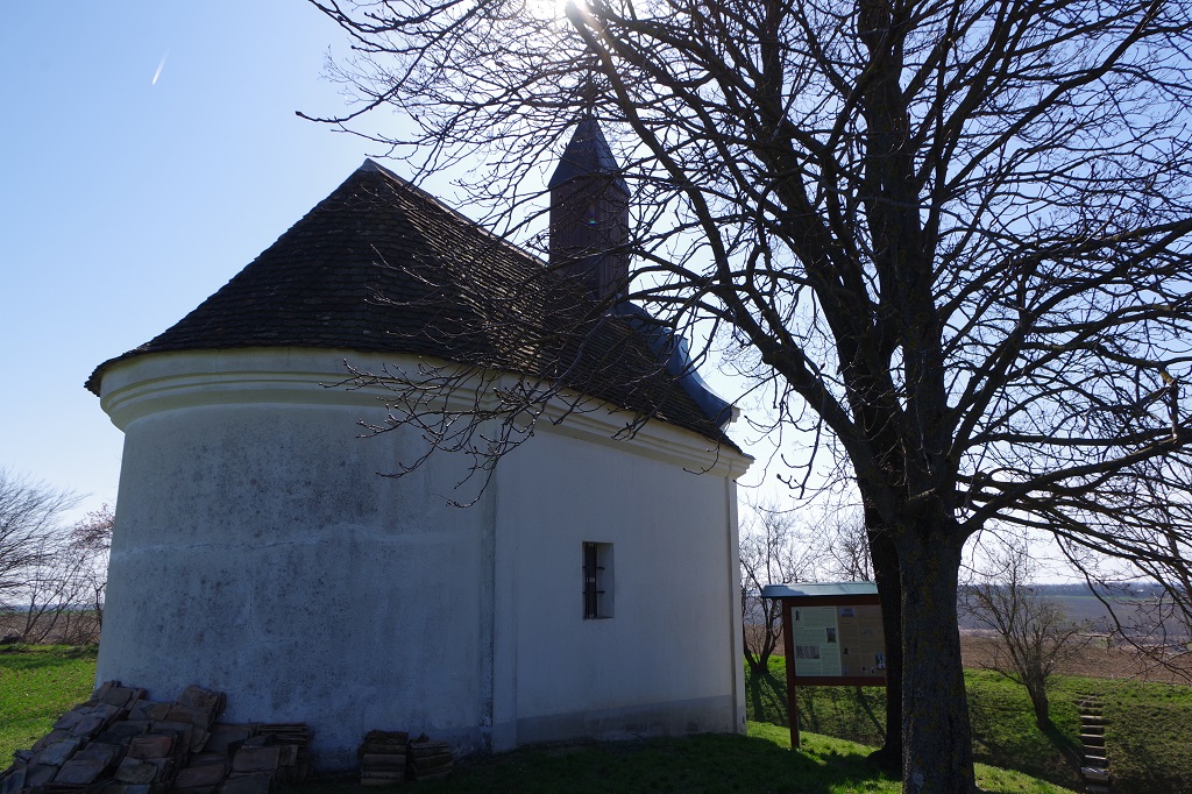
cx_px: 596
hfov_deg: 73.8
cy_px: 397
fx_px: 794
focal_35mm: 24
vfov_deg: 53.1
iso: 100
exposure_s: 1/125
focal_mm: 16
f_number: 10
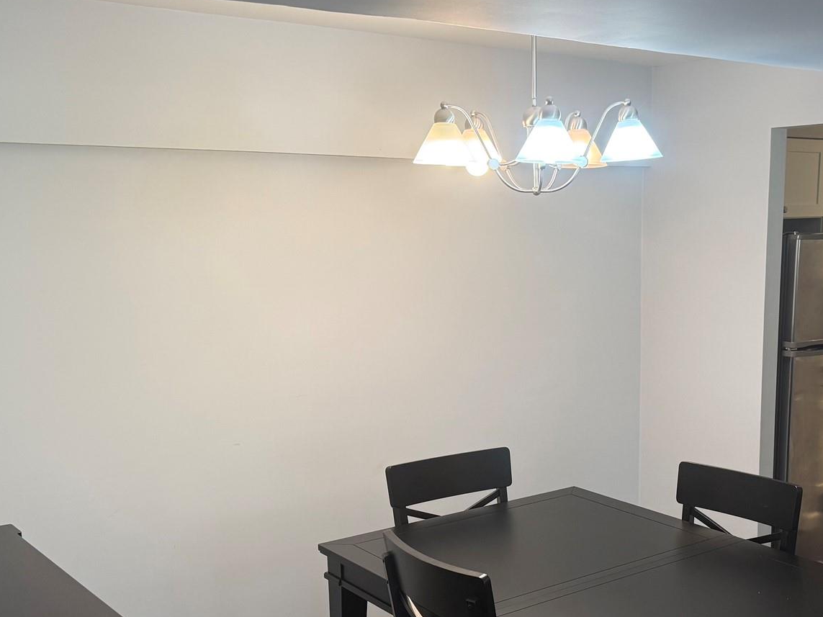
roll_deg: -0.1
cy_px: 394
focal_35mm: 43
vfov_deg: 33.4
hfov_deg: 42.8
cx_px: 595
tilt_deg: -10.5
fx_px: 1022
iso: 125
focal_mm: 6.76
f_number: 1.78
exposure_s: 1/60
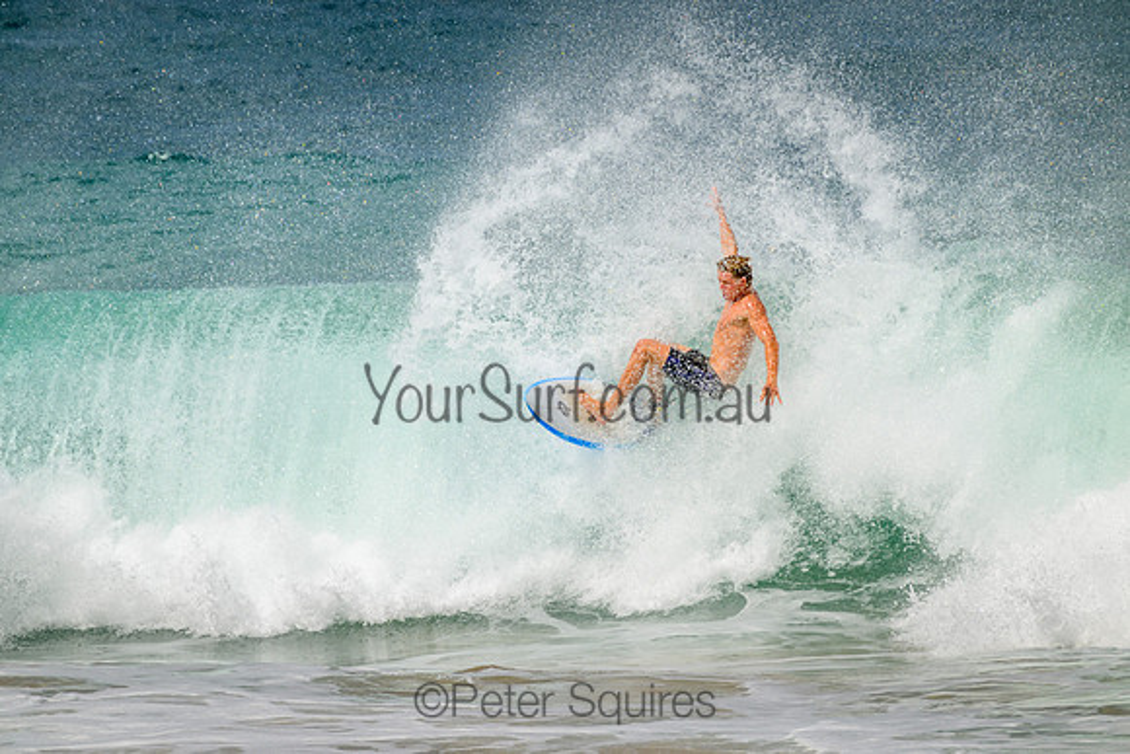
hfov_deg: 2.6
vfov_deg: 1.7
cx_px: 565
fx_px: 25116
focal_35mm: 800
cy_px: 377
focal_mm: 800
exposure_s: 1/2000
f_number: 11
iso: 500
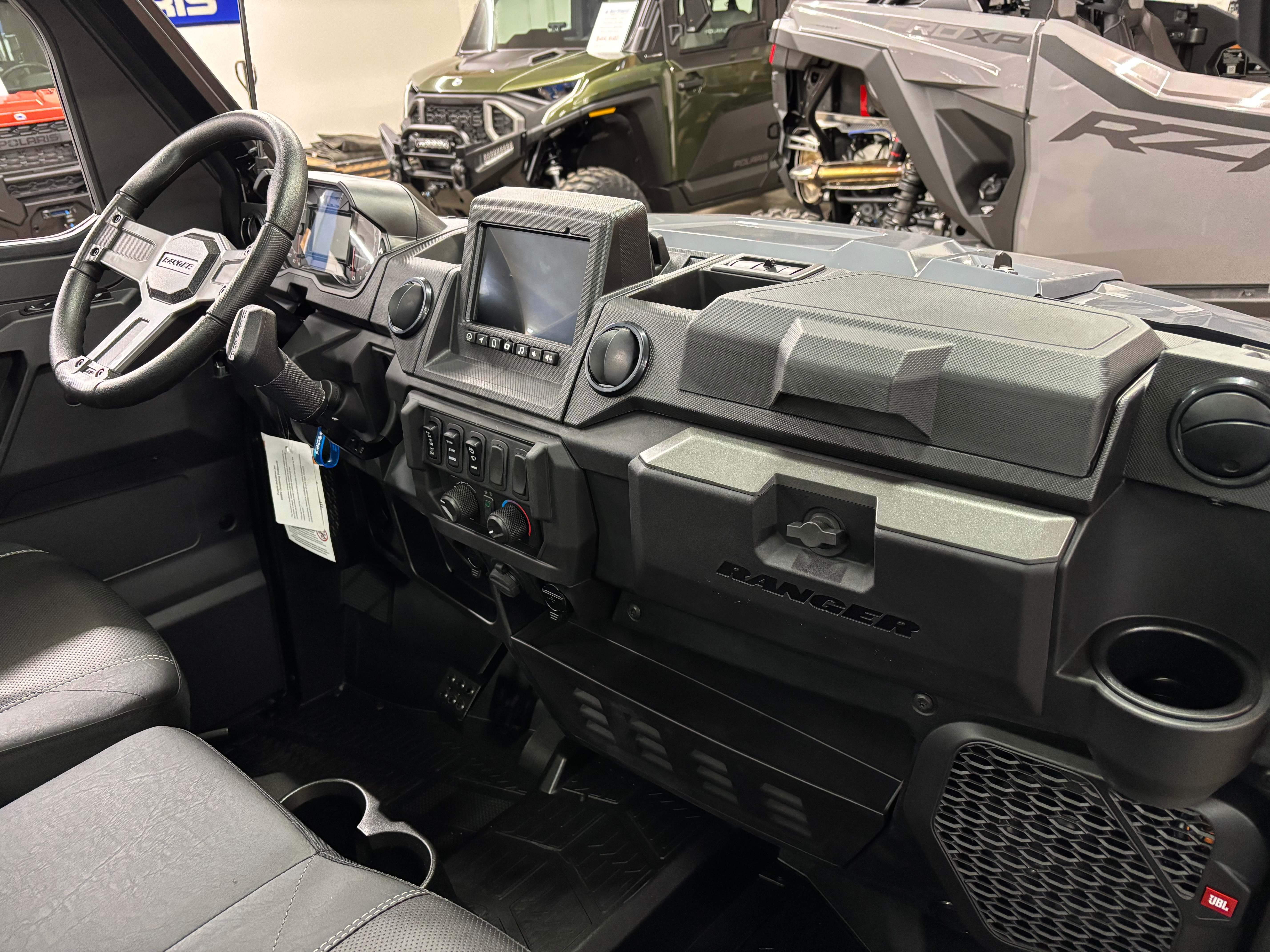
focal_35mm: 26
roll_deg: +3.6
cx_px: 635
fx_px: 954
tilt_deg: -25.7
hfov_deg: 67.3
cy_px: 476
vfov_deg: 53.1
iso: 500
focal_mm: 5.96
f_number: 1.6
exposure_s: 1/30
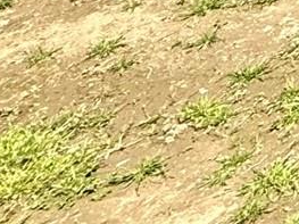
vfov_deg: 9.4
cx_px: 1099
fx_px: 941
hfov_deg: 9.1
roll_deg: +0.2
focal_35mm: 109
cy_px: -522
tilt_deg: -1.3
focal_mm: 2.22
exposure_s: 1/779
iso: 50
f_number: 2.2
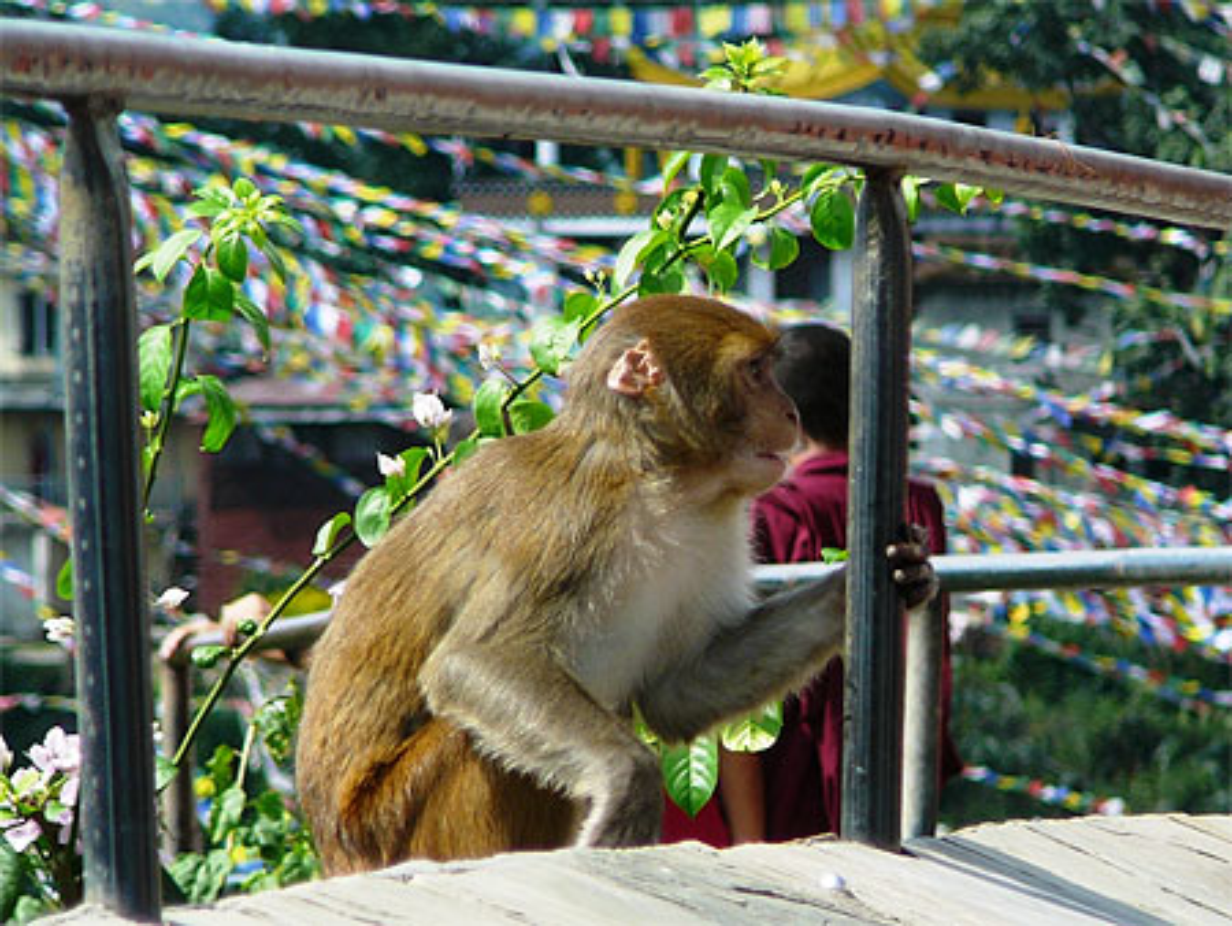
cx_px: 616
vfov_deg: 3.8
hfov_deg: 5.1
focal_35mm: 389
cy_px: 463
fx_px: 13852
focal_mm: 46.2
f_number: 4.1
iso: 80
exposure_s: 1/500
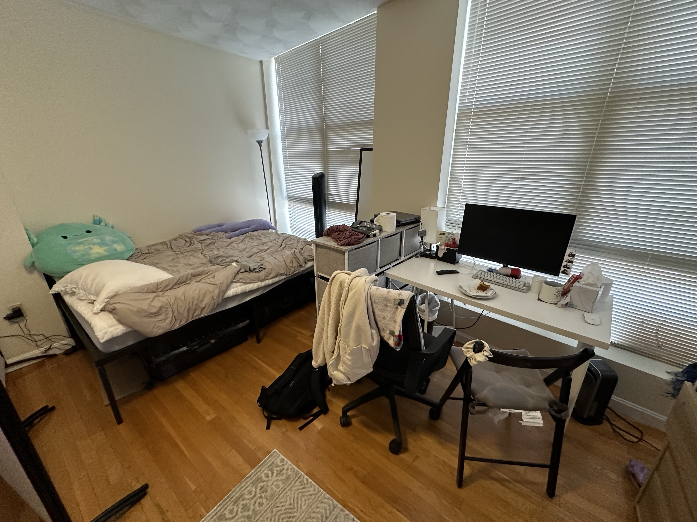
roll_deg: +1.4
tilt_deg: -17.5
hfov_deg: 102.1
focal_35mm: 14
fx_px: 282
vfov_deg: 85.7
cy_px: 261
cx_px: 348
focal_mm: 2.22
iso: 400
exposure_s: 1/60
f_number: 2.2
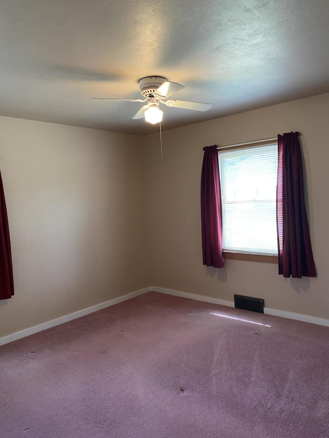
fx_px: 329
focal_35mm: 26
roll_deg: +3.1
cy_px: 219
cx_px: 164
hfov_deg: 53.1
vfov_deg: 67.3
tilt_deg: -2.8
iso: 200
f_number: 1.8
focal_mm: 4.25
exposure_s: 1/60
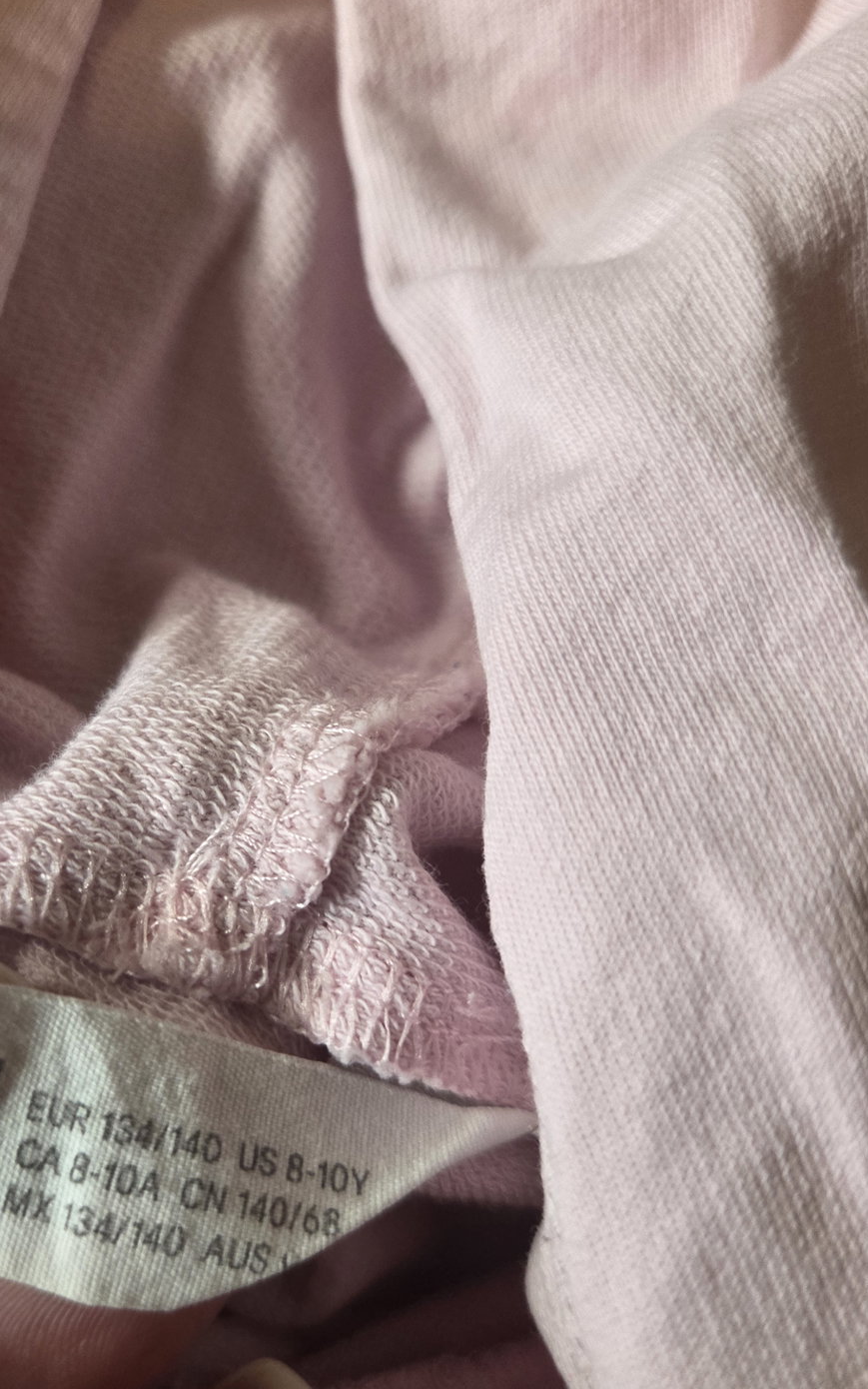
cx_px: 268
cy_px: 752
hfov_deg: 42.4
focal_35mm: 29
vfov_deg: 64.5
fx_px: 1097
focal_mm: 5.4
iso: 250
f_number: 1.8
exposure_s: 1/100
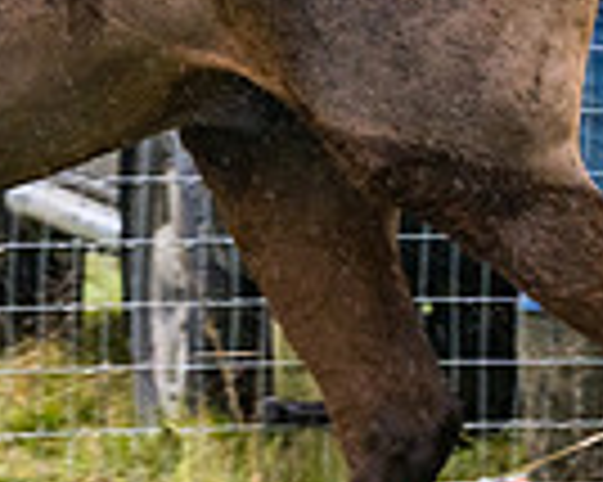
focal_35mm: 712
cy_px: -260
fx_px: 12697
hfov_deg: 2.7
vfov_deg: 2.2
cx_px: 16
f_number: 4
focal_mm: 135
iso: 1600
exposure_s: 1/800
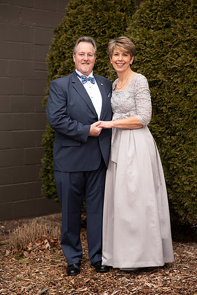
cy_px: 148
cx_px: 98
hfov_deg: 16.1
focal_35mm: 85
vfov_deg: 23.9
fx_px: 698
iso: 100
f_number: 2.5
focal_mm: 85
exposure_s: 1/125
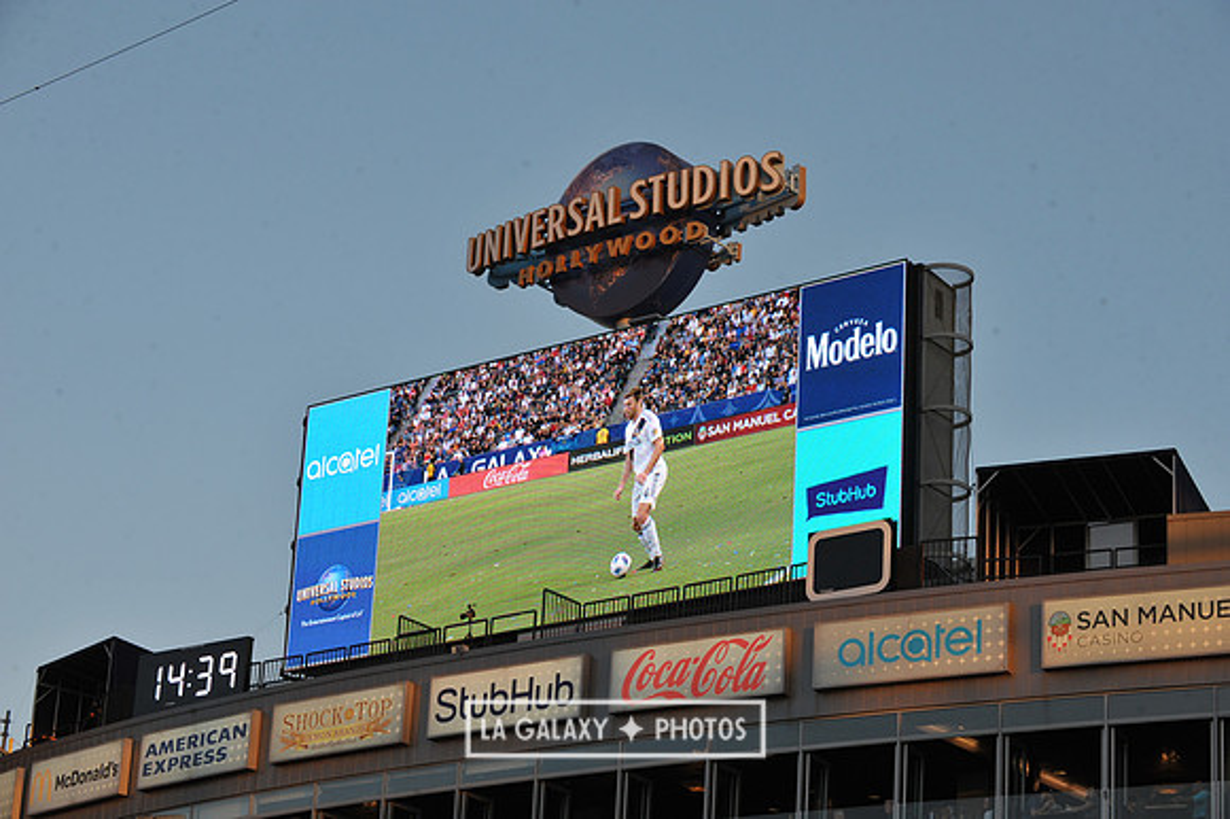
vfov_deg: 15.2
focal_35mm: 90
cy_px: 410
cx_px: 615
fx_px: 3073
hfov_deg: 22.6
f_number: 10
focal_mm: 90
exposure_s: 1/400
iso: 640
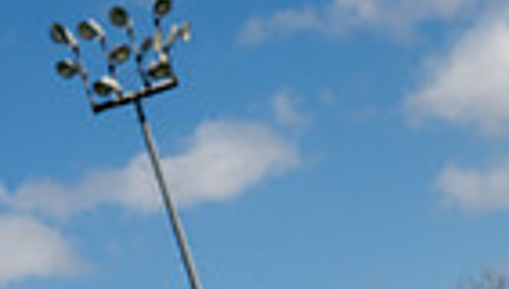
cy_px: 769
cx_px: 245
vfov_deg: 6.1
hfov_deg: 11.3
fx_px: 2570
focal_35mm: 190
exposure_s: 1/1250
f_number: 8
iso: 250
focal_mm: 57
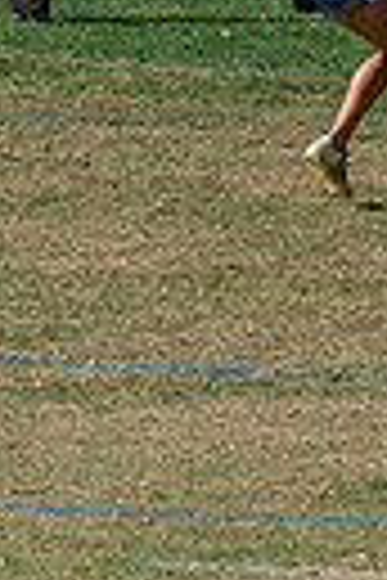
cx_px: 1091
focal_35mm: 793
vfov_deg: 2.6
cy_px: -270
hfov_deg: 1.7
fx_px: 12786
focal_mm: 122
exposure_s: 1/1000
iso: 250
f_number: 8
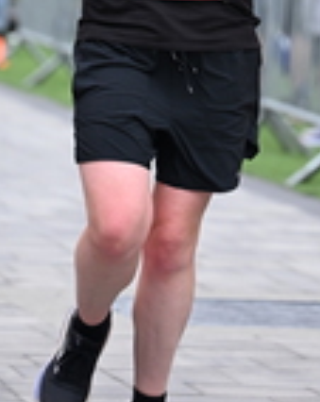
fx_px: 4549
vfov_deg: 5.0
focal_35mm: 383
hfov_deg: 4.0
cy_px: -238
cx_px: 219
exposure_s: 1/2000
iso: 640
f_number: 2.8
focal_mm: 105
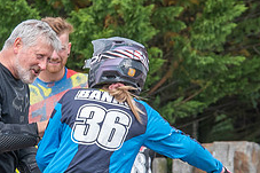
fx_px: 6841
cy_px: 153
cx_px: 75
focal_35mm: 948
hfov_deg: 2.2
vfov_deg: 1.4
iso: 200
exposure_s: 1/160
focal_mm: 200
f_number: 8
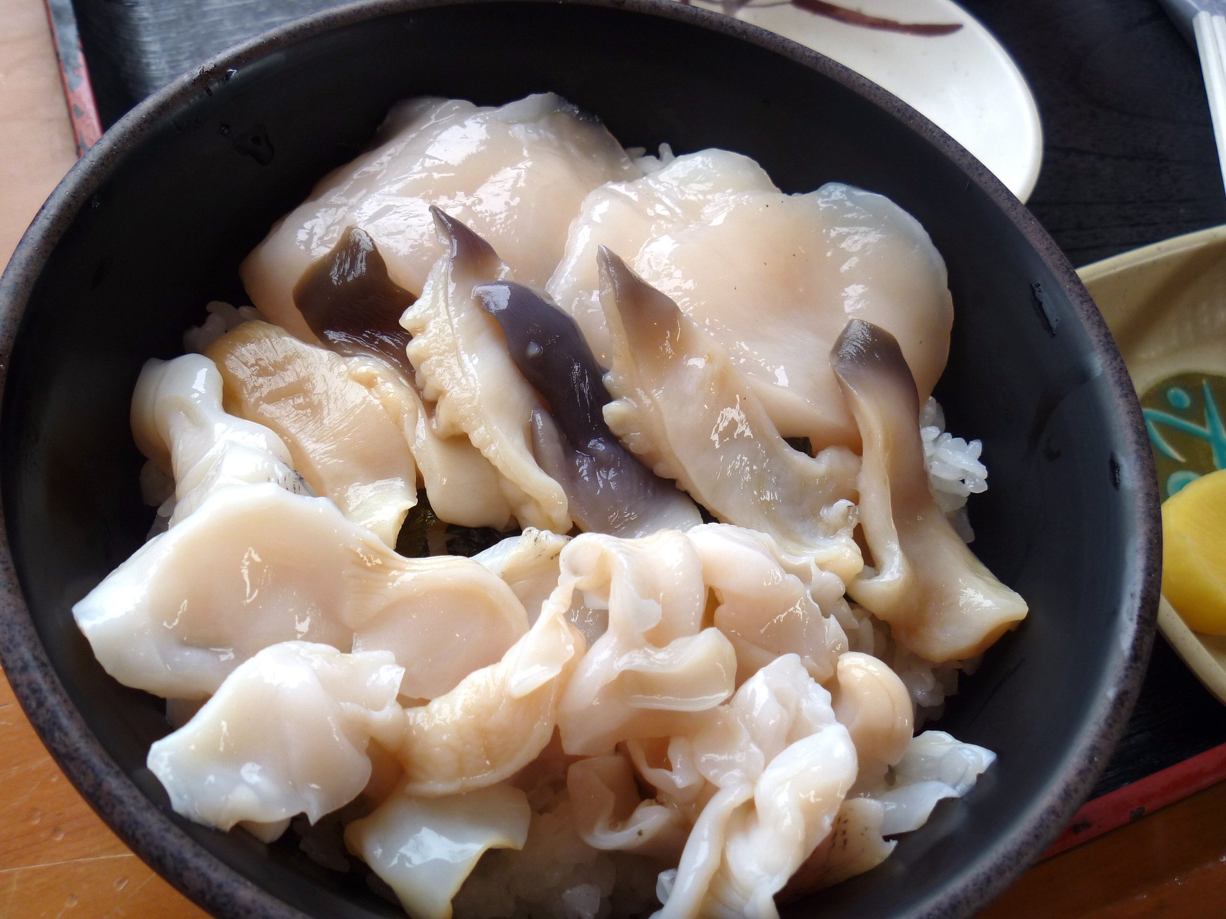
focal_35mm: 35
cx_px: 613
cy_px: 460
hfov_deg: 52.6
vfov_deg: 40.7
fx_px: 1240
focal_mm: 6.3
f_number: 3.5
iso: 80
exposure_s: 1/50
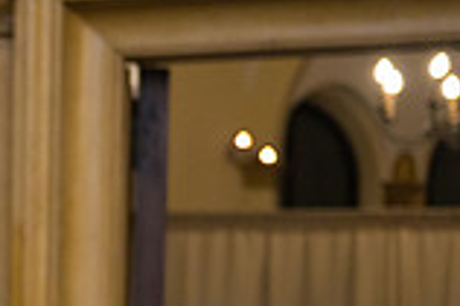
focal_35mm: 148
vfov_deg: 9.0
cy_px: 443
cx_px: -321
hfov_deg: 12.8
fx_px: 1889
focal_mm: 38
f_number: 3.2
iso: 1600
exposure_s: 1/200
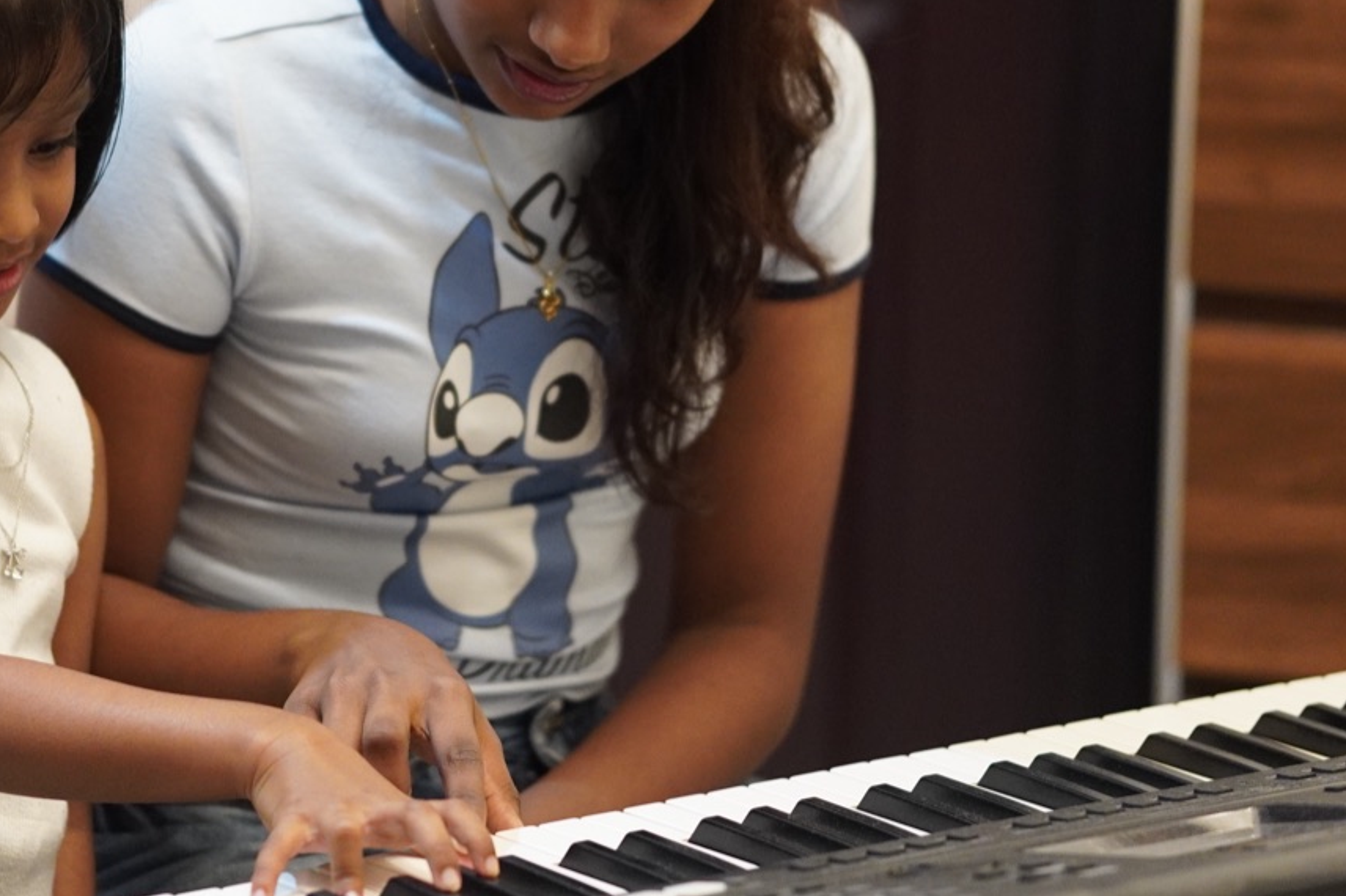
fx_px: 5867
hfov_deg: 13.1
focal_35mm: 157
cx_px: 425
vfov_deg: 8.7
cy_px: 231
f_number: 1.4
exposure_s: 1/200
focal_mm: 56
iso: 1250
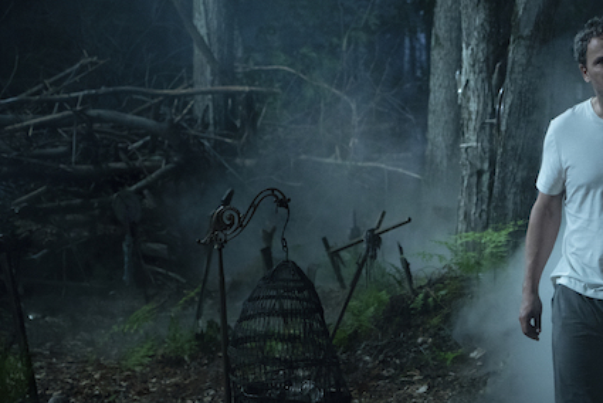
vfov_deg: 13.1
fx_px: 1743
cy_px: 316
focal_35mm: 104
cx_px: 450
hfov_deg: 19.5
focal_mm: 59
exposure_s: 1/60
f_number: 4
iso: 3200
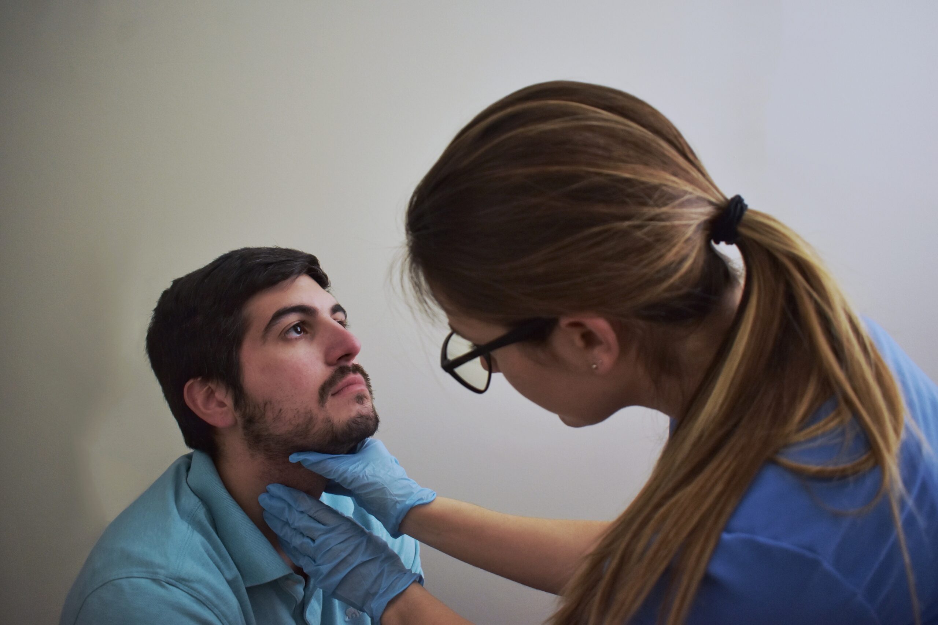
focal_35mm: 30
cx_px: 469
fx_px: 782
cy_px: 312
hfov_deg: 61.9
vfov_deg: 43.6
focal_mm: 20
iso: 800
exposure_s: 1/125
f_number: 3.5
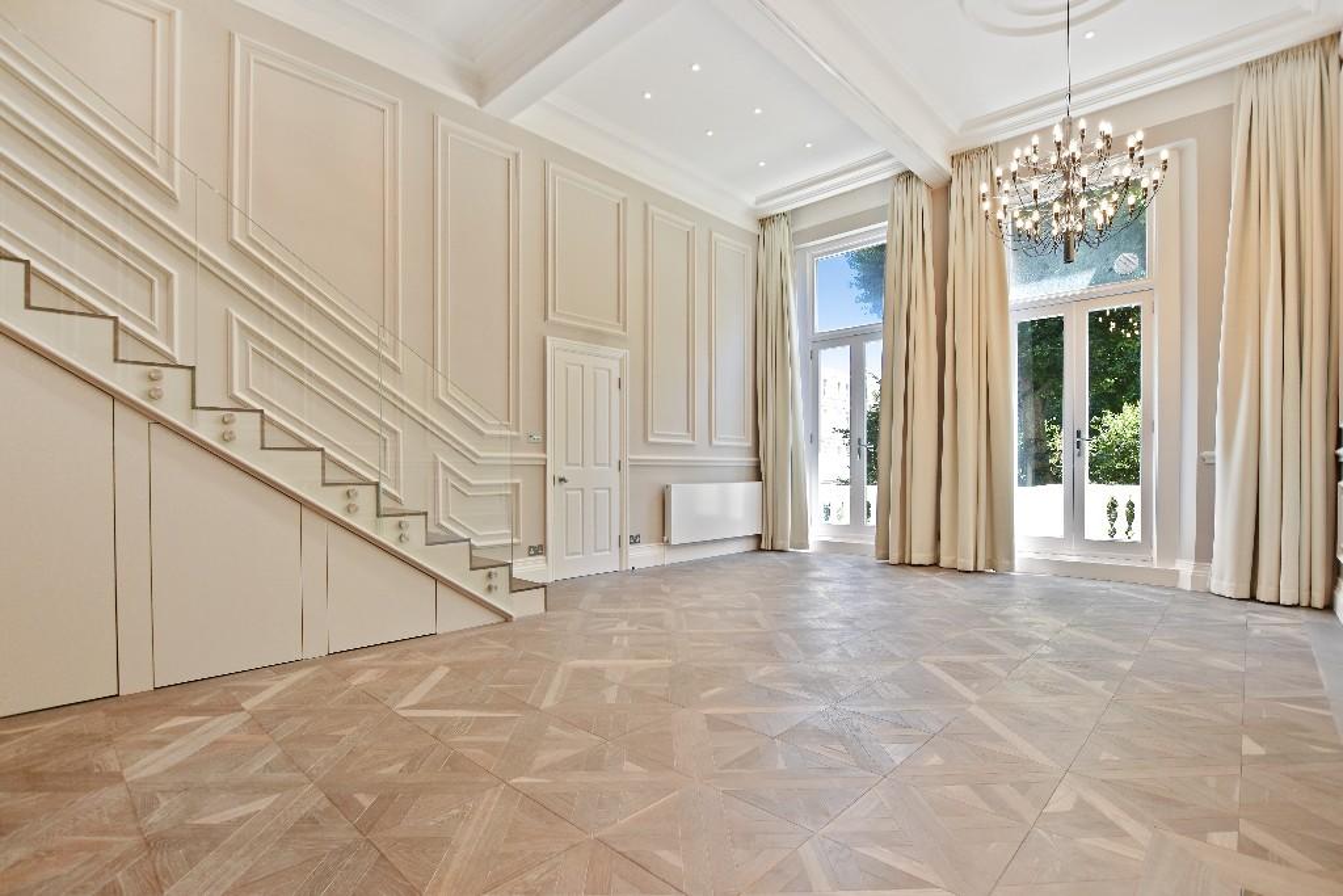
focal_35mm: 15
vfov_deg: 77.3
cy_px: 448
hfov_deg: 100.4
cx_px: 672
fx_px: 560
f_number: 5.6
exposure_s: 1/20
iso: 200
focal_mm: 10
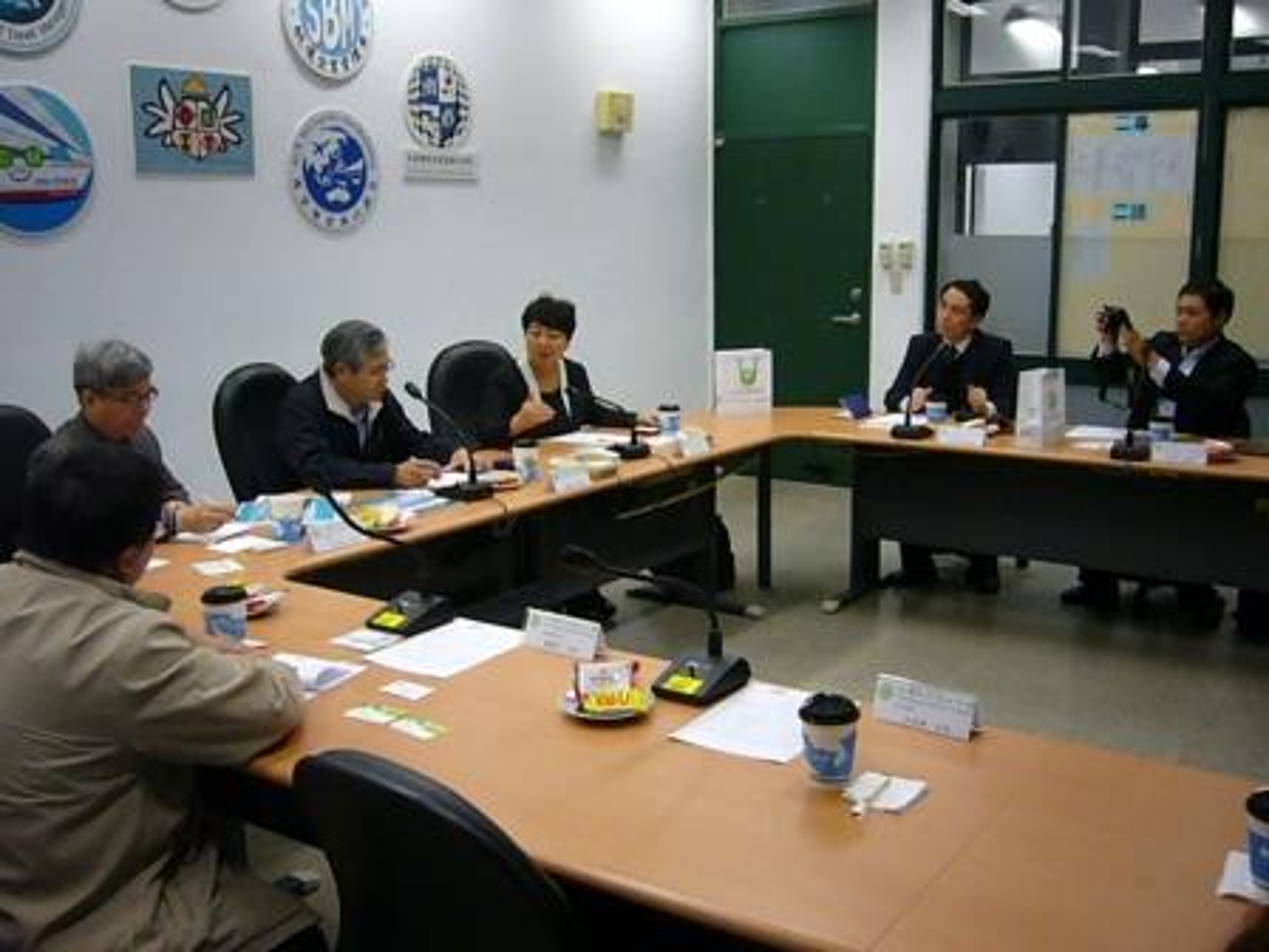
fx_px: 1283
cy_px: 476
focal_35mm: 35
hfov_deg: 52.6
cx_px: 634
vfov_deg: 40.7
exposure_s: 1/200
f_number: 2.8
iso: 800
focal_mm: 5.8
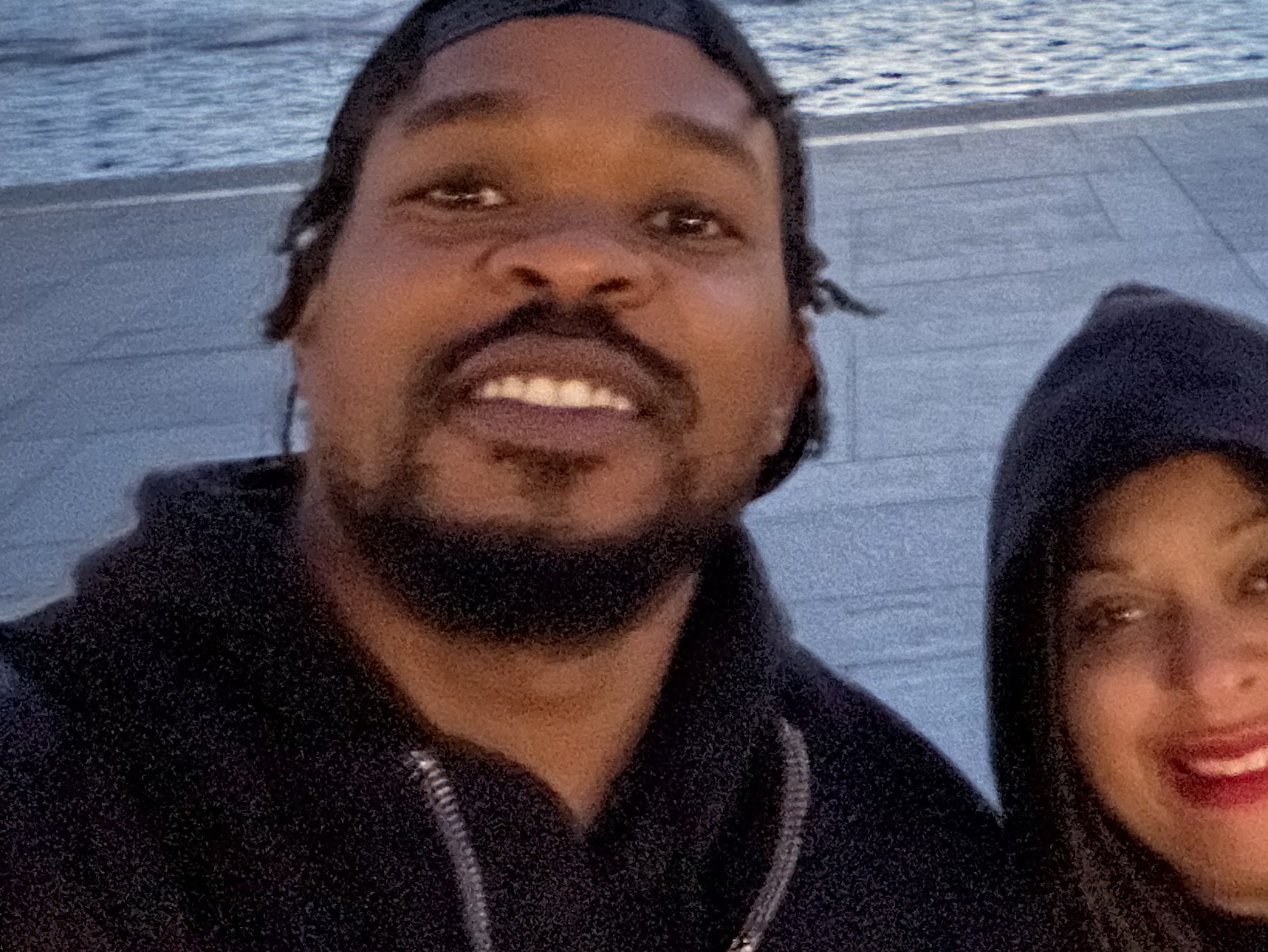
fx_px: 1978
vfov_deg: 26.4
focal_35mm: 54
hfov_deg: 34.5
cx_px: 1007
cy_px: 150
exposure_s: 1/15
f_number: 1.9
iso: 3200
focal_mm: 2.69
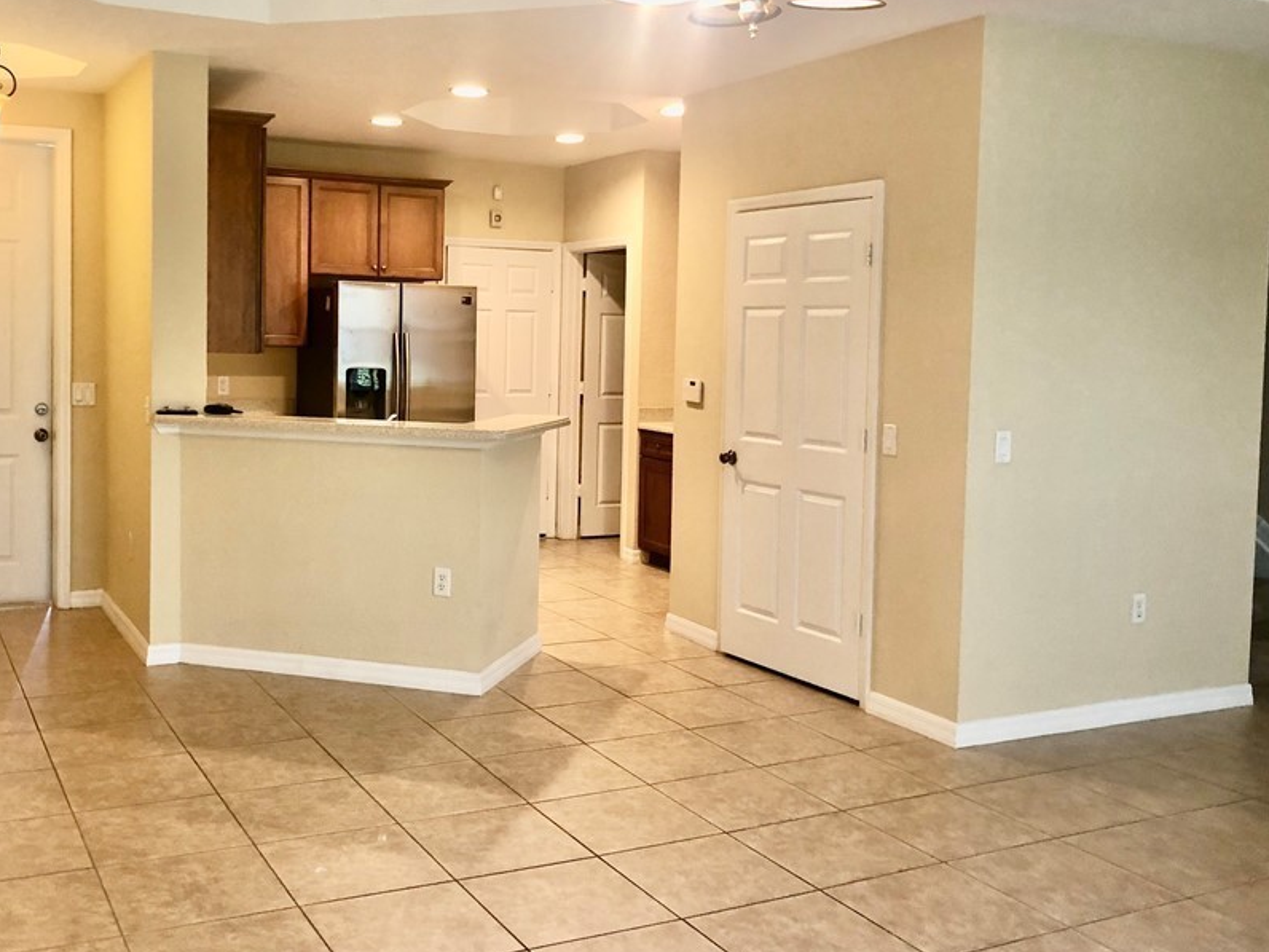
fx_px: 1320
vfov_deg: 39.6
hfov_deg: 51.0
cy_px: 400
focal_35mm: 36
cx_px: 505
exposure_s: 1/15
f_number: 1.8
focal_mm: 4
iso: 40
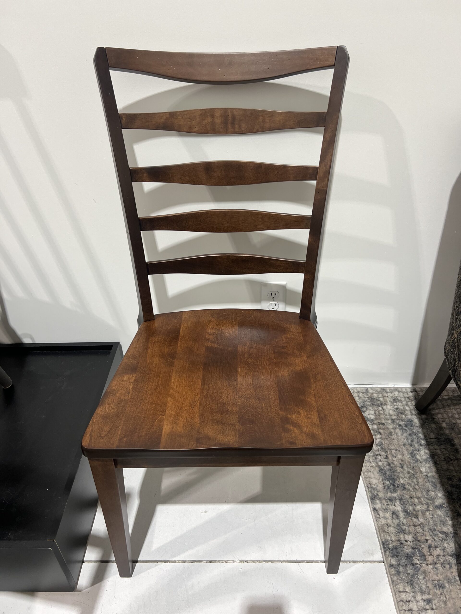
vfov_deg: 67.3
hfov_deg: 53.1
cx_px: 230
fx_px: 462
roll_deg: +1.9
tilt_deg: -36.0
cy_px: 307
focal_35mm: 26
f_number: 1.5
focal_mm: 5.7
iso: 125
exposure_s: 1/120
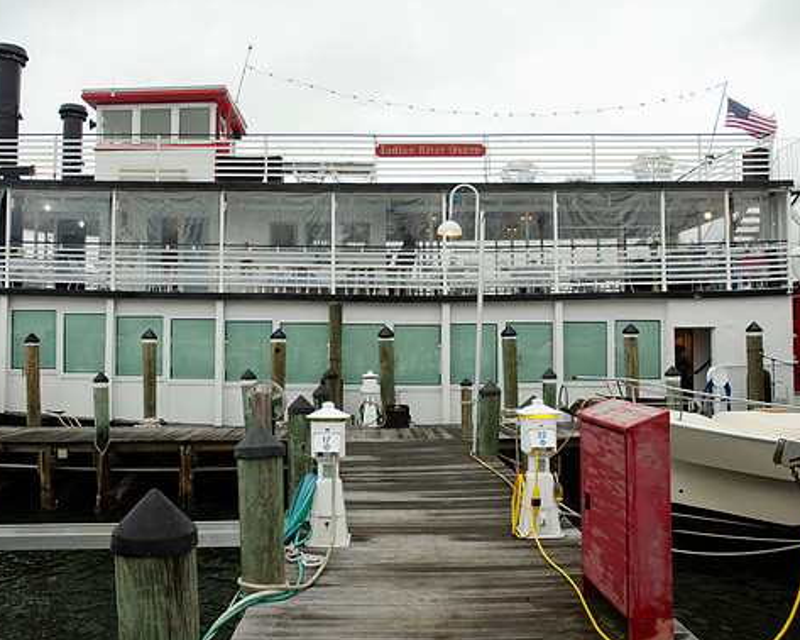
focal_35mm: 31
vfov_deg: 47.1
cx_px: 357
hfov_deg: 57.1
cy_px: 320
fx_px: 734
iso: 400
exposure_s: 1/160
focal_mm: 18
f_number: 5.6
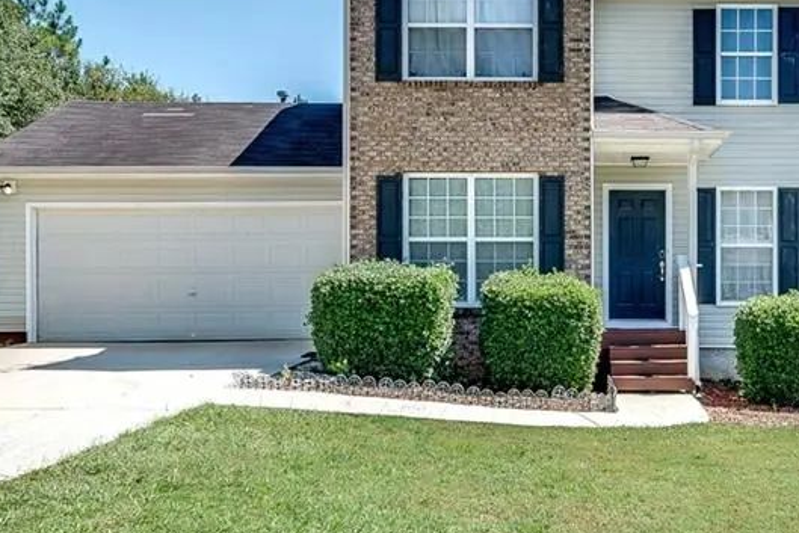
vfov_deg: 41.9
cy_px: 188
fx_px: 688
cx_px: 446
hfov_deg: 60.1
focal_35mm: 31
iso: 100
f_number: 8
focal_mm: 16
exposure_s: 1/250
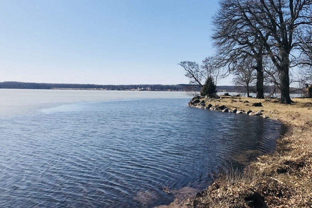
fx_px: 303
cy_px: 82
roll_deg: -1.5
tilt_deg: +2.1
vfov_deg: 37.7
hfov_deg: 54.3
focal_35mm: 35
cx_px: 173
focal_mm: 3.99
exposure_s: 1/3831
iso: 20
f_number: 1.8
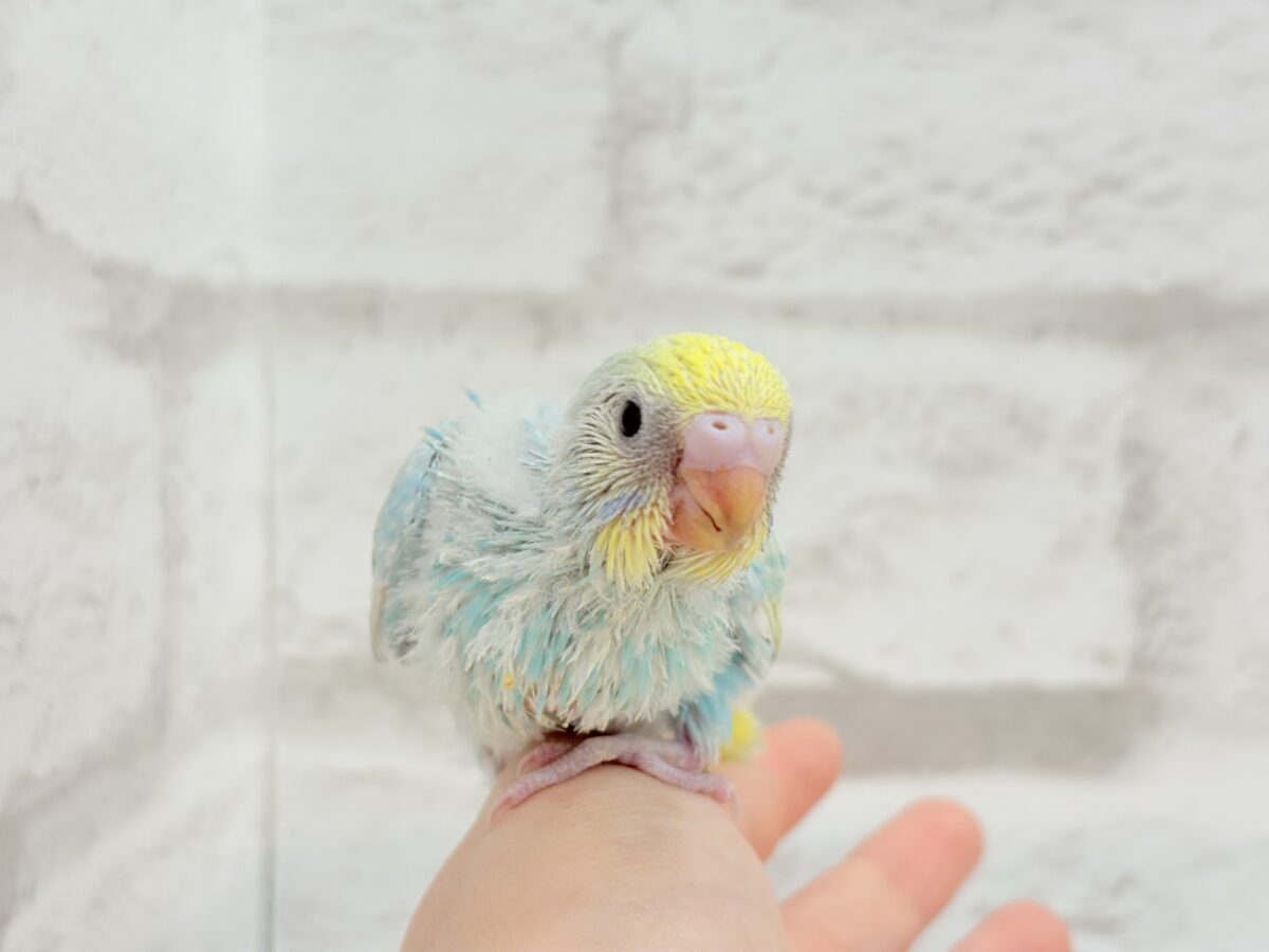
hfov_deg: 36.8
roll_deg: +0.9
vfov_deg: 28.0
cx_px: 634
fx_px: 1906
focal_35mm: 52
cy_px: 476
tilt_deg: -0.7
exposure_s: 1/100
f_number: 1.6
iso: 64
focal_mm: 5.96
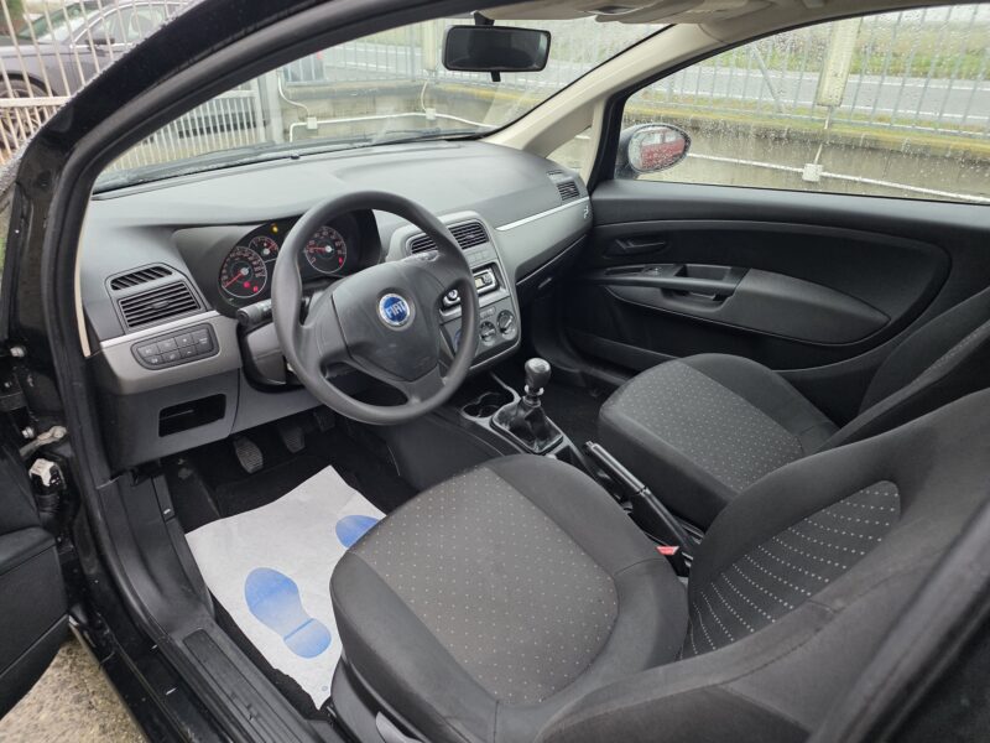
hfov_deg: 73.9
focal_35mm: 23
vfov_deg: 58.9
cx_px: 495
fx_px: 658
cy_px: 372
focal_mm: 6.25
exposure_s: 1/180
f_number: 1.7
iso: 200
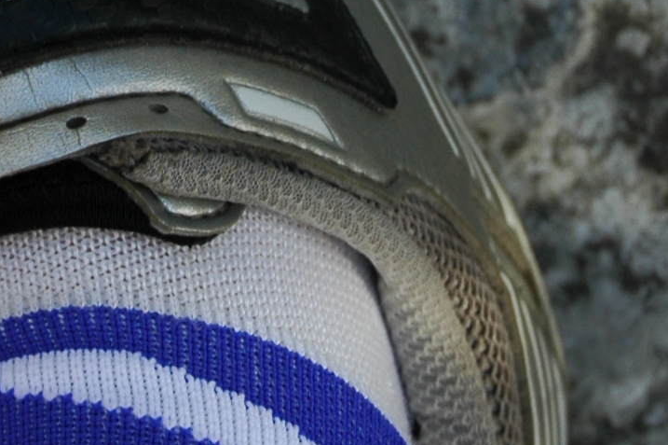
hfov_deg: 9.6
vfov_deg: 6.3
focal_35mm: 214
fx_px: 3968
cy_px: -185
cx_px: -1
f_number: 5.6
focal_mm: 34
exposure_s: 1/125
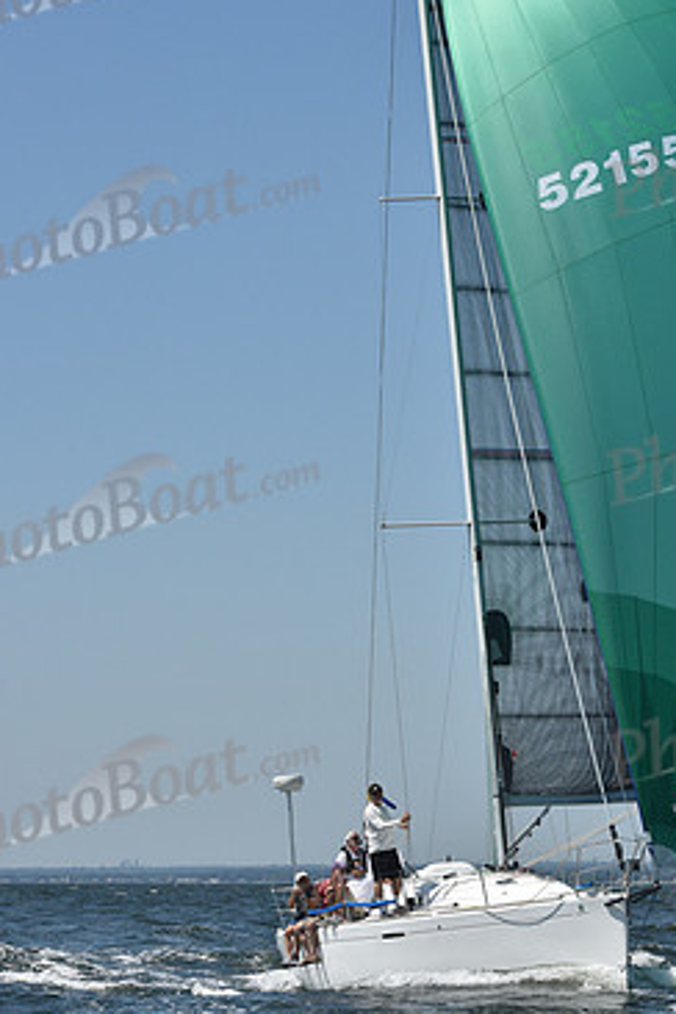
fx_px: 3352
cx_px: 464
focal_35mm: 119
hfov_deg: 11.5
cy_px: 330
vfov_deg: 17.2
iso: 250
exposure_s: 1/1250
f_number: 9
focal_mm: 75
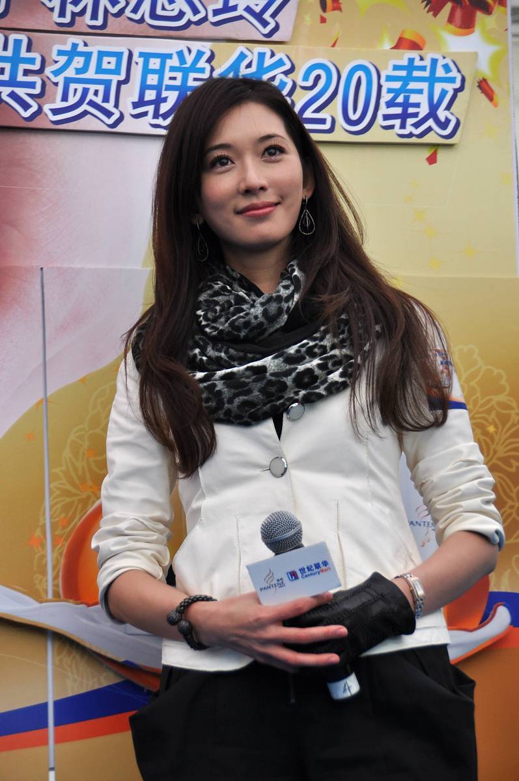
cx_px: 260
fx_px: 3577
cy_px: 390
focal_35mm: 165
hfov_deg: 8.3
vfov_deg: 12.5
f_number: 6
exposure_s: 1/100
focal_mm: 110
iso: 320
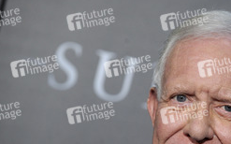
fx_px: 1868
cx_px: 196
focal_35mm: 297
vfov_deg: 4.4
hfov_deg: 7.1
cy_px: 137
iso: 1000
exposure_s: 1/400
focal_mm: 160
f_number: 5.6
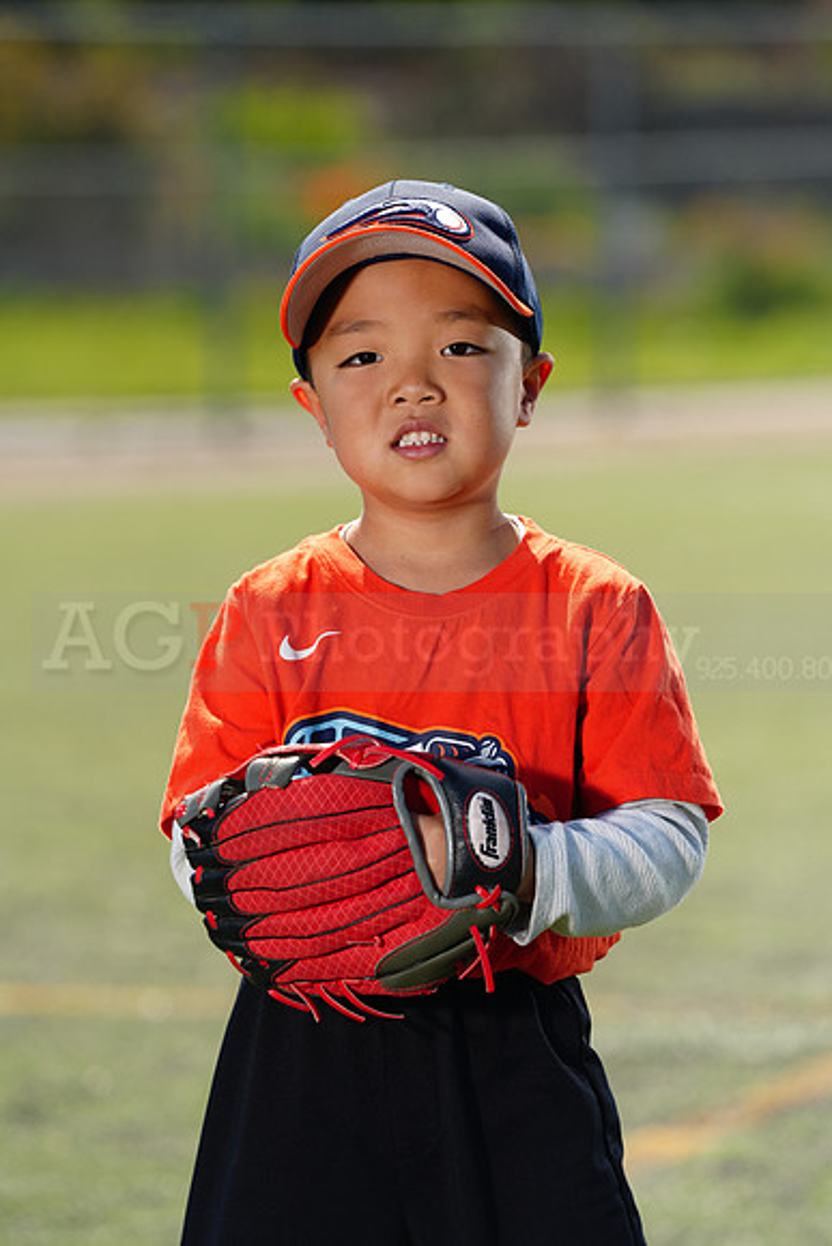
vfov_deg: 10.3
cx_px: 416
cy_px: 623
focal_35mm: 200
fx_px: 6929
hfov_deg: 6.9
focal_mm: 200
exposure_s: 1/250
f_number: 5
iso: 50
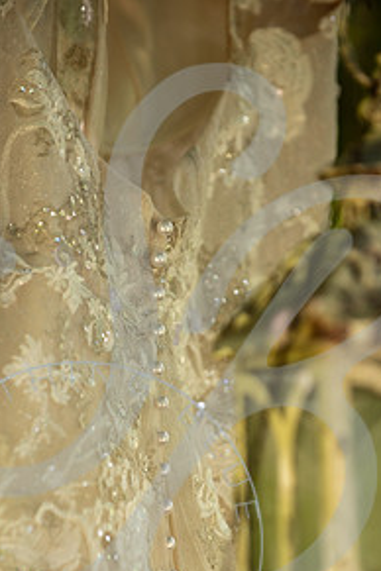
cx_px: 169
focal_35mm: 247
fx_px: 3921
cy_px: 394
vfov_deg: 8.3
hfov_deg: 5.6
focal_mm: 160
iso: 400
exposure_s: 1/400
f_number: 2.8
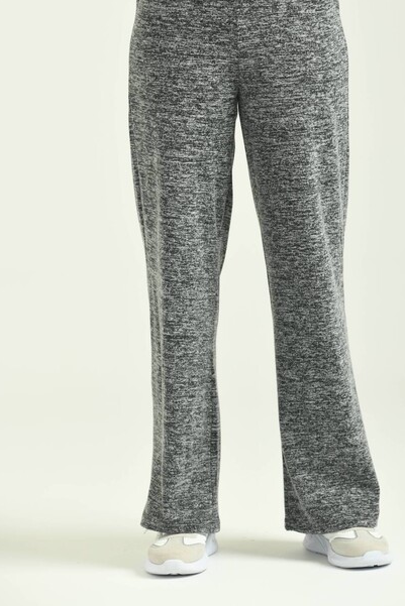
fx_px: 2631
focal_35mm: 156
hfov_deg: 8.8
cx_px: 248
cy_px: 259
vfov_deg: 13.2
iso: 125
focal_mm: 125
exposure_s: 1/160
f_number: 5.6
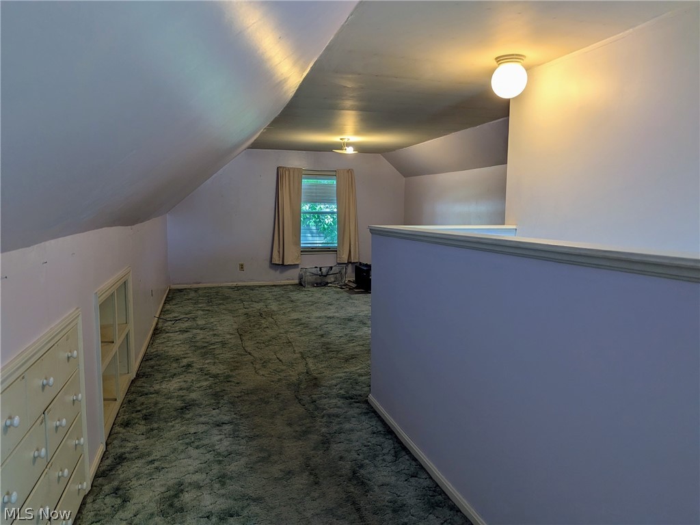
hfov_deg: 71.6
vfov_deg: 56.8
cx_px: 350
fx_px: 485
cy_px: 262
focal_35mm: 24
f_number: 1.85
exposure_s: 1/120
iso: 79
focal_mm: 6.81
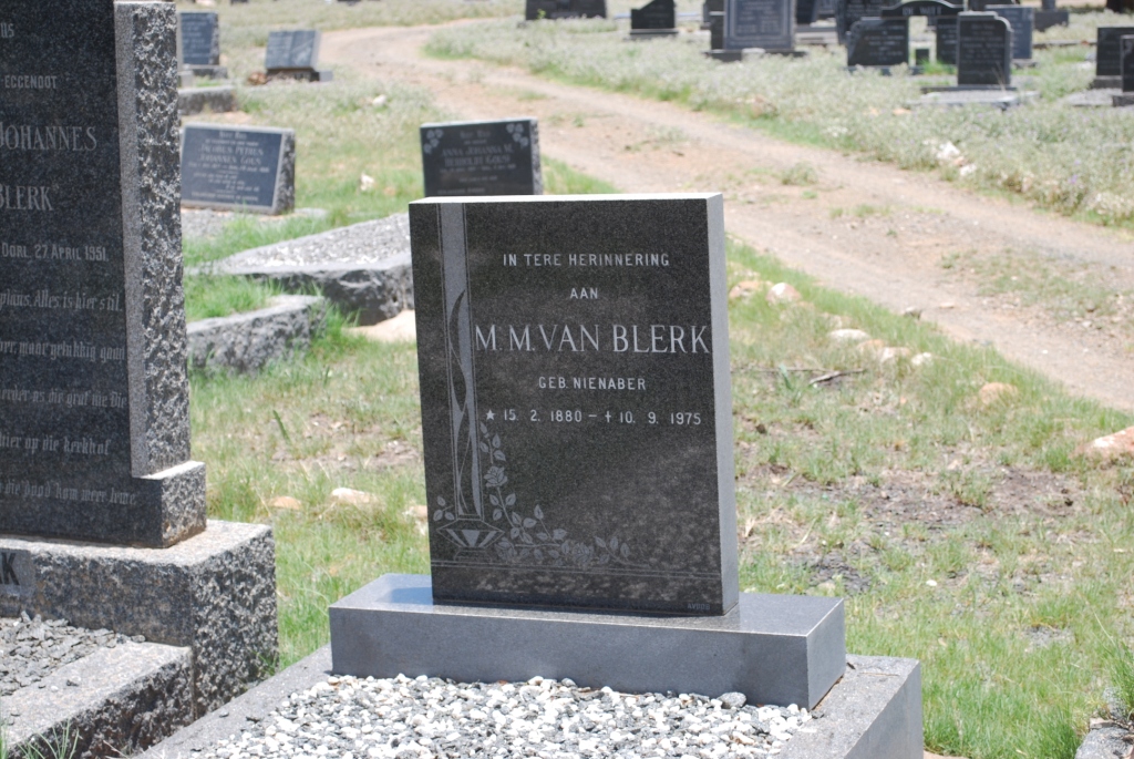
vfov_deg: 19.8
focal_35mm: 69
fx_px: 2176
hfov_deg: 29.2
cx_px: 567
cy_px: 380
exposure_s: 1/200
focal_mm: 46
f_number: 7.1
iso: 100
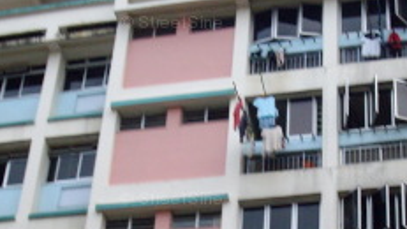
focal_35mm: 96
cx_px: 252
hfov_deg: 22.2
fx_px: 1036
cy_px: 201
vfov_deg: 12.5
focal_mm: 6.2
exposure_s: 1/50
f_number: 2.8
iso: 202
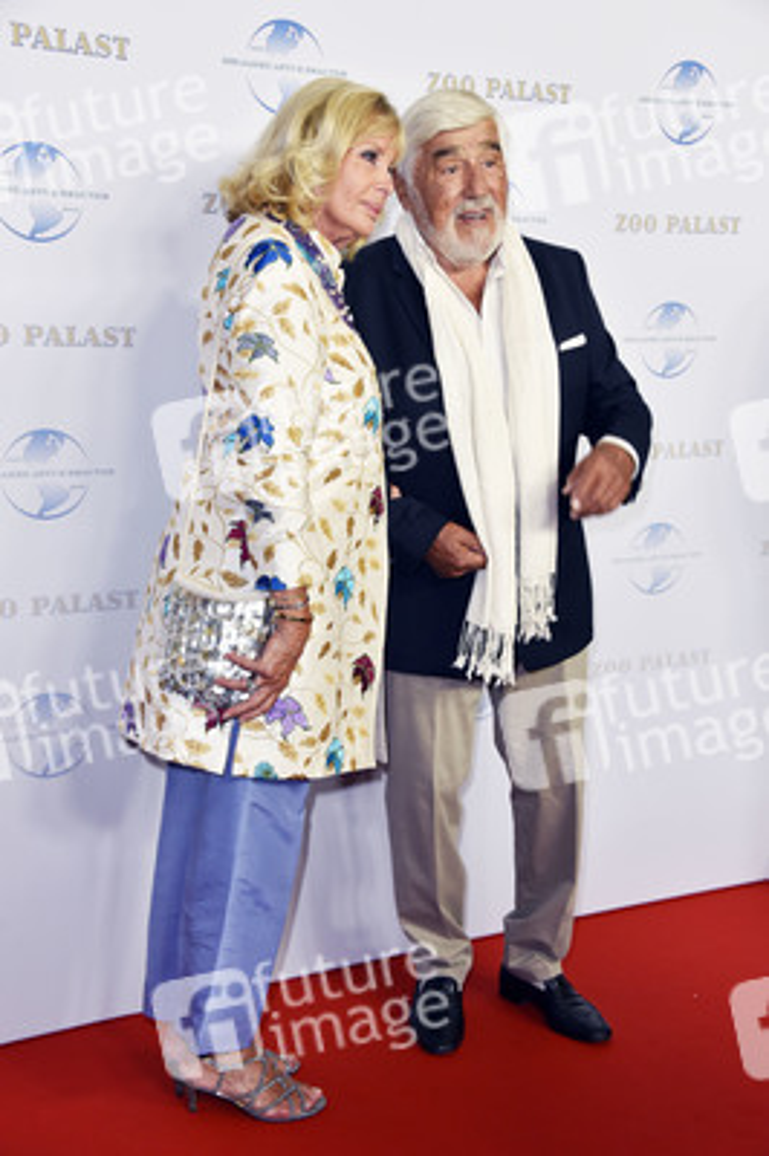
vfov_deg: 38.2
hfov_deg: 25.9
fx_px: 1669
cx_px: 384
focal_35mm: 52
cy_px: 578
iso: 640
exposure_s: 1/125
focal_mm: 52
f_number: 6.3
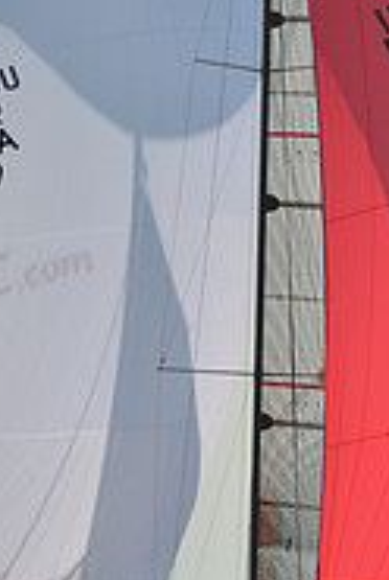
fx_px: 13644
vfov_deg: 2.4
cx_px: 256
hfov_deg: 1.6
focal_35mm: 845
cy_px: 100
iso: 200
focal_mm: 270
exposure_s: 1/1600
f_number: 5.6
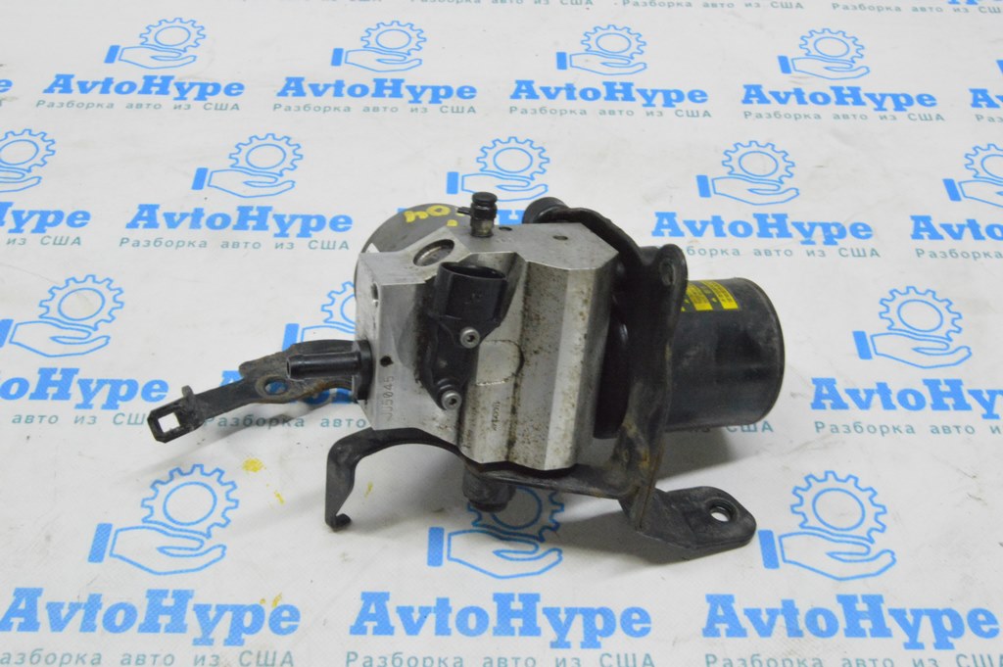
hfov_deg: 49.6
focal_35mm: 39
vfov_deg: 34.2
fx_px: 1086
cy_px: 334
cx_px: 502
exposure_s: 1/20
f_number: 20
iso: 6400
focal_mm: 26
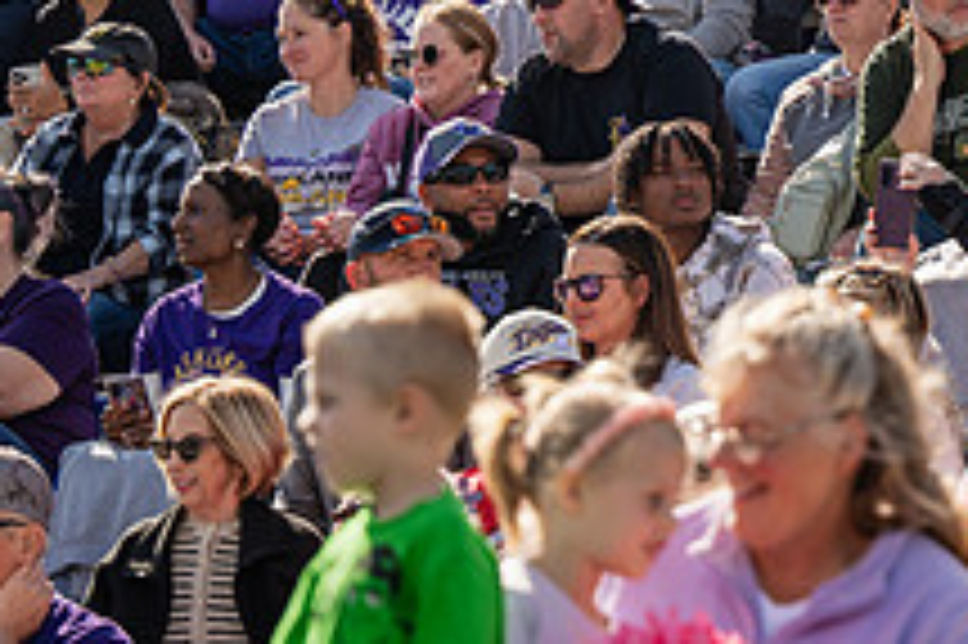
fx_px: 6233
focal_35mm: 232
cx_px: 1189
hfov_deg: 8.8
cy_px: -173
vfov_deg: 5.9
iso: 64
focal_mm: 86
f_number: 3.2
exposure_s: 1/640
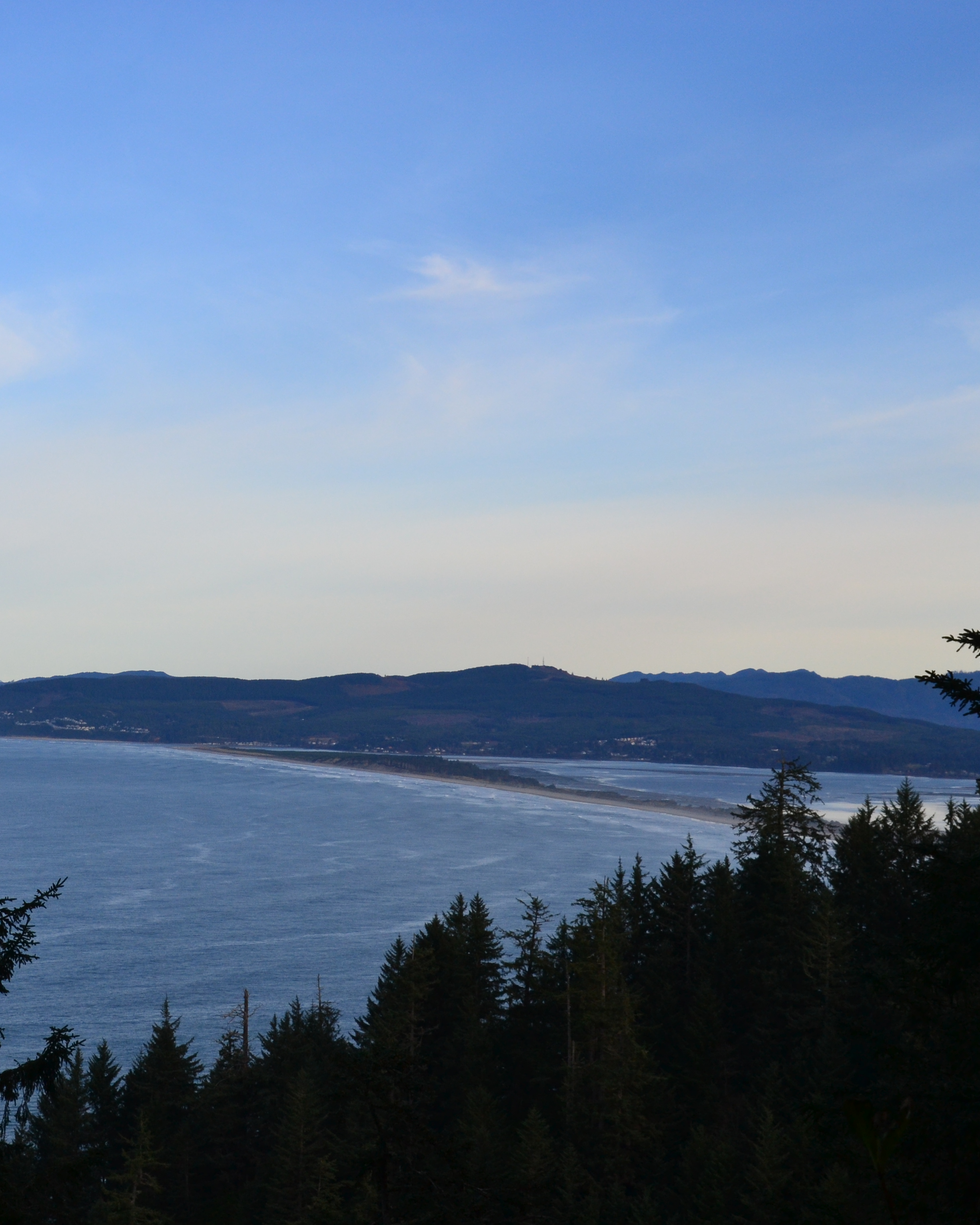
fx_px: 2610
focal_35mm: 72
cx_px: 145
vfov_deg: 26.4
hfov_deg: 20.9
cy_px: 612
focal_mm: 34
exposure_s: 1/320
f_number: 10
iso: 400
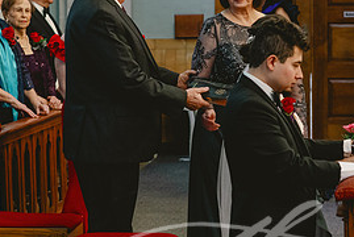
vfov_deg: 8.9
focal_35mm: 155
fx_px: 1526
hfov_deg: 13.2
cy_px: 126
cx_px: 246
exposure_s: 1/125
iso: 3200
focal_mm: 72
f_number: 4
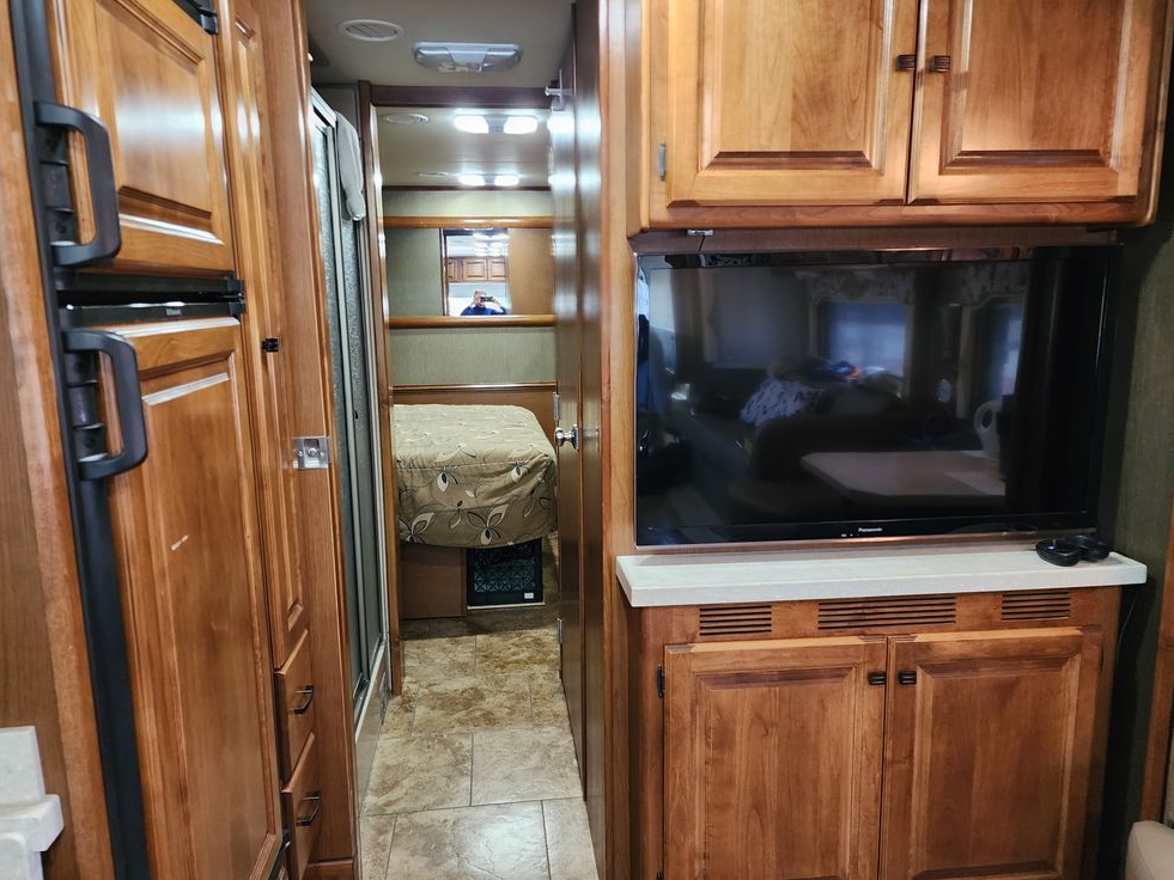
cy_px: 430
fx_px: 814
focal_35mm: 24
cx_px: 571
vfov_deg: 56.8
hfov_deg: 71.6
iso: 640
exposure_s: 1/40
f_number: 1.8
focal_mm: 6.4
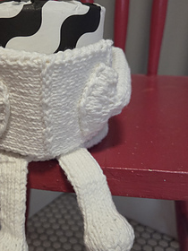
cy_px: 127
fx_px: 297
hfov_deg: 34.1
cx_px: 37
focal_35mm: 41
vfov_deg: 45.8
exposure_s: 1/120
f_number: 1.8
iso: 1600
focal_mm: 5.4
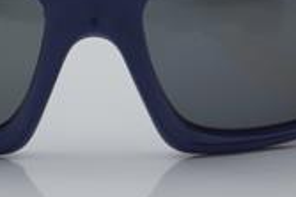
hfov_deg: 12.7
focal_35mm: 161
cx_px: 94
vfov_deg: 8.5
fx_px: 1324
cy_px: 55
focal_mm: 45
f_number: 32
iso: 100
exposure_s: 1/4
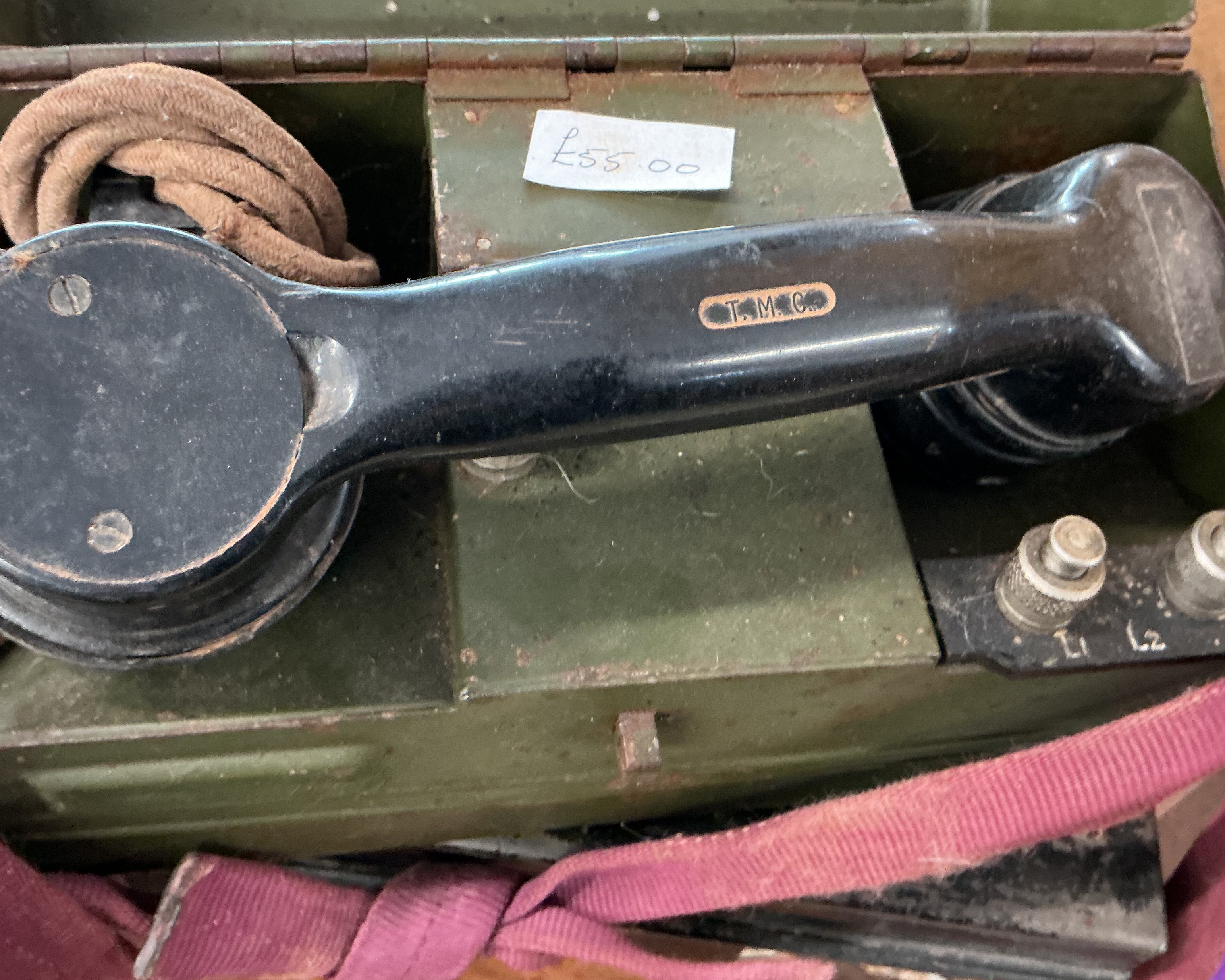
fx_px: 1341
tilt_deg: -56.8
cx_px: 603
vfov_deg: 40.1
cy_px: 425
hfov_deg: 49.1
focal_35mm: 37
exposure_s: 1/33
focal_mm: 3
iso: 320
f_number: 1.8
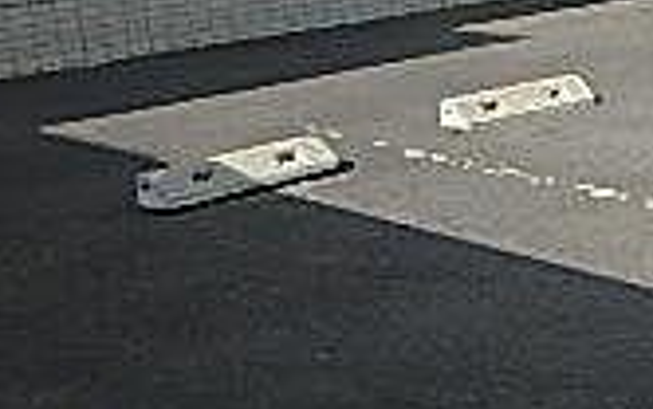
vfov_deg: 15.2
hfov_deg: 18.5
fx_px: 1532
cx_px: 1192
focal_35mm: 86
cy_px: 114
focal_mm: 3.7
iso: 125
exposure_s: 1/800
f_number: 3.5
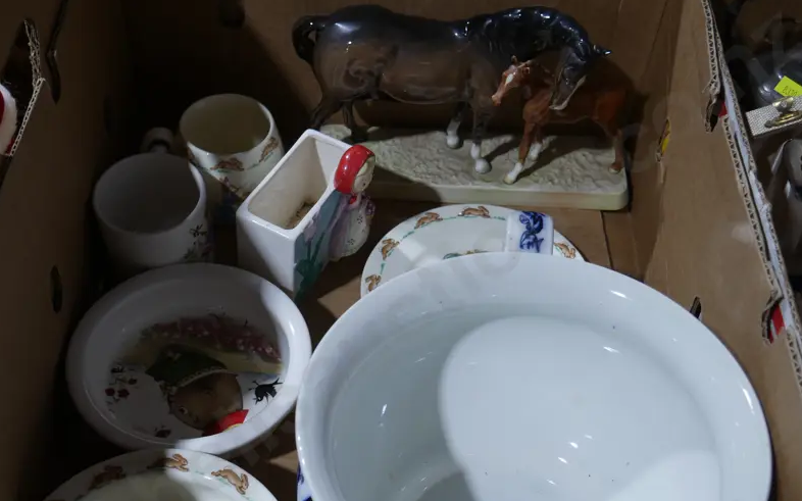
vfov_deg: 27.2
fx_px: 1027
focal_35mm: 47
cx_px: 374
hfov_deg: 42.6
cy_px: 343
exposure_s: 1/60
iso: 250
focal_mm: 17
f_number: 4
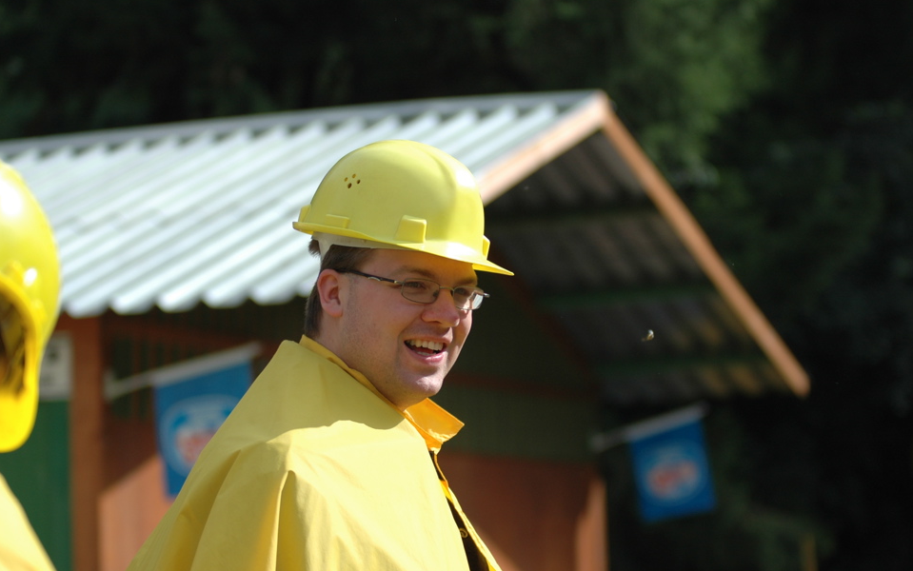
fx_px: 2837
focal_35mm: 114
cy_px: 302
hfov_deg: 18.3
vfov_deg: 11.5
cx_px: 438
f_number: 2.8
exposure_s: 1/2000
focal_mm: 70
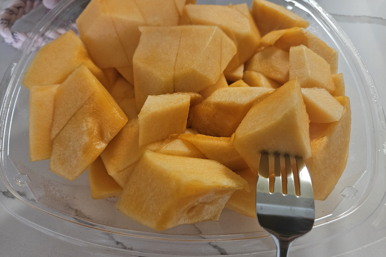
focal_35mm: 24
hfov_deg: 73.7
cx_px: 193
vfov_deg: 53.1
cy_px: 124
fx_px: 257
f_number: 1.8
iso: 400
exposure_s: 1/120
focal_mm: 5.4
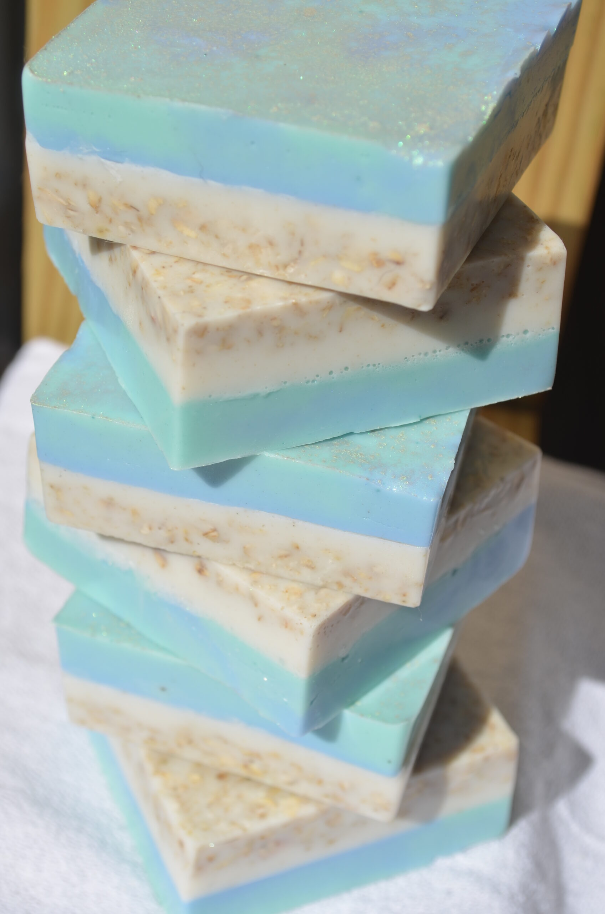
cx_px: 302
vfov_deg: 29.3
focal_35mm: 69
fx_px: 1747
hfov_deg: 19.6
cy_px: 457
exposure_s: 1/500
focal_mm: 46
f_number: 8
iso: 100
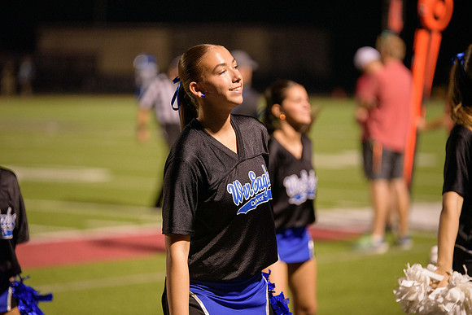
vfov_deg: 7.6
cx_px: 236
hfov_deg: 11.4
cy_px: 158
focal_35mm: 180
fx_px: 2360
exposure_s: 1/640
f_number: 2.8
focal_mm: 180
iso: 3200
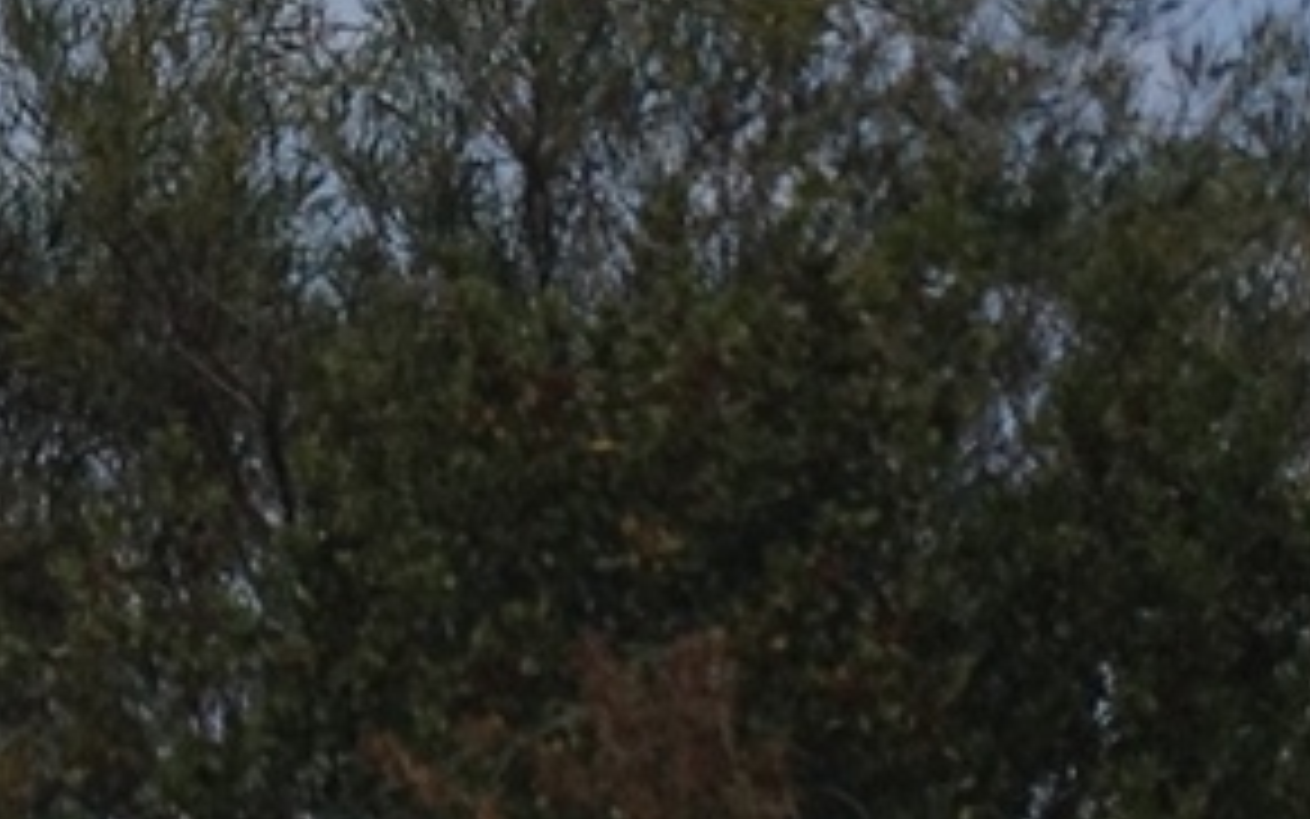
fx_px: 7285
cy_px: -292
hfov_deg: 10.2
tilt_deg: +15.6
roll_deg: +1.5
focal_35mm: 204
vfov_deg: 6.4
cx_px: -81
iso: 50
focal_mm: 4.28
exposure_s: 1/2404
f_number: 2.4
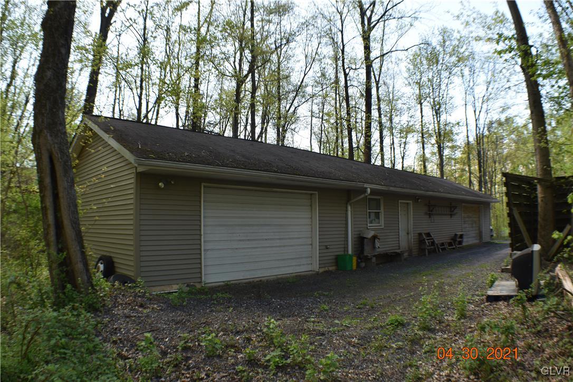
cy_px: 191
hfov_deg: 53.1
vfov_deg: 36.9
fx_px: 573
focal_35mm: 36
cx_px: 286
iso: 100
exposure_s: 1/60
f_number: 8
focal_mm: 24
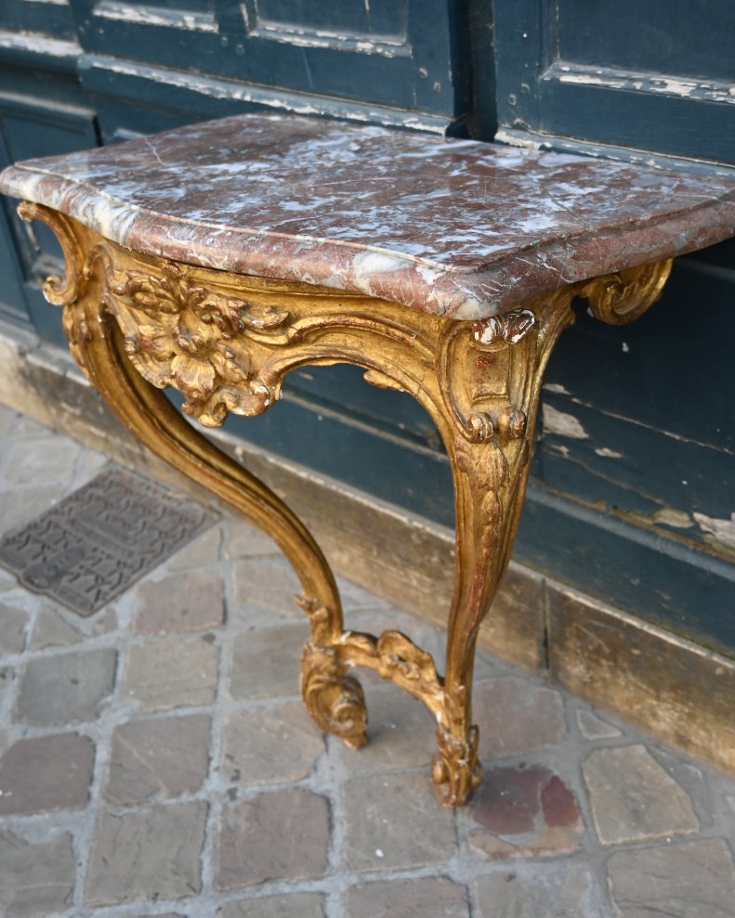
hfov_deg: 35.8
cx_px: 364
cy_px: 542
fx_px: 1138
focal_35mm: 42
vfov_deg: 43.8
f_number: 4
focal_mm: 24.5
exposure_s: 1/250
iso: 250
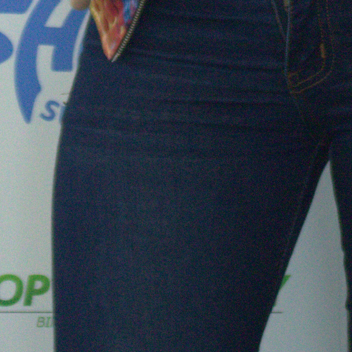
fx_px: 6684
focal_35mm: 581
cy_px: -642
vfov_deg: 3.0
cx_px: 511
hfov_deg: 3.0
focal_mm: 75
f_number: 5
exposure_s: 1/125
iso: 800
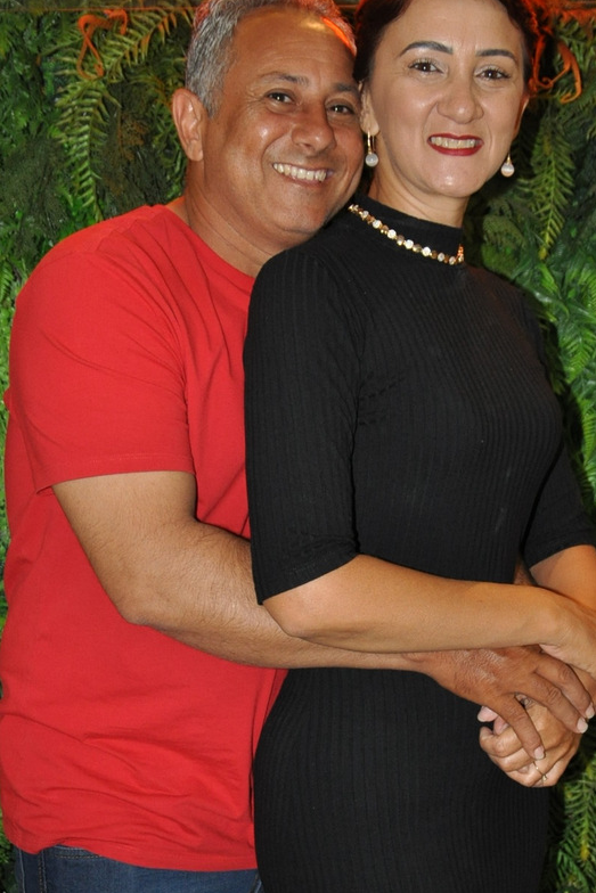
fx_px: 1660
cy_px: 492
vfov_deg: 30.1
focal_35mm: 67
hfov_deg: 20.3
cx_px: 348
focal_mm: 25
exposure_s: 1/60
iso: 800
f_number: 4
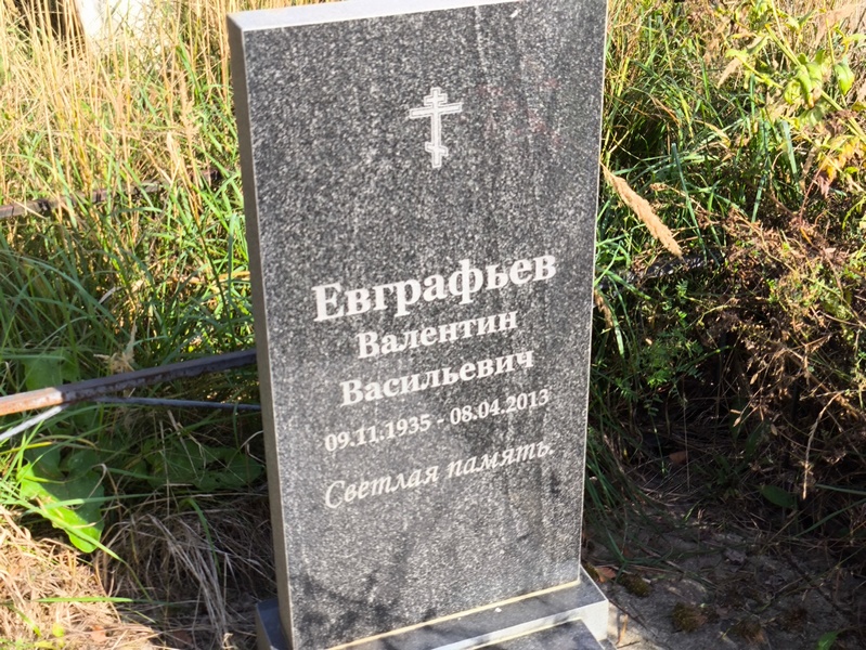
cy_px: 325
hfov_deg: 38.2
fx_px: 1251
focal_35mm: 50
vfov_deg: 29.1
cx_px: 433
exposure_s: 1/396
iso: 50
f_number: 1.7
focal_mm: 4.71
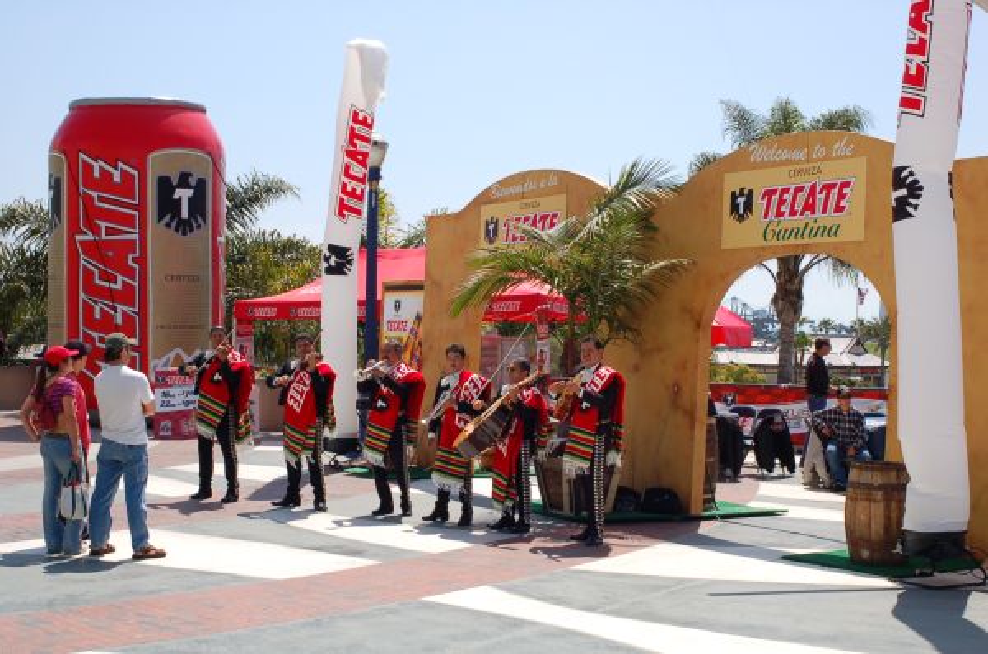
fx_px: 1437
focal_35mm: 52
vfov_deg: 25.6
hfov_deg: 37.9
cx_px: 494
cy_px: 327
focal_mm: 35
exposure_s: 1/200
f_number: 11
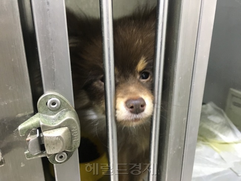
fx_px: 202
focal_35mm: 29
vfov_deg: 48.2
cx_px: 120
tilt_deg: -20.9
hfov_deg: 61.7
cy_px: 90
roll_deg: -0.5
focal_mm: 4.15
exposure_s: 1/20
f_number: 2.2
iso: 200
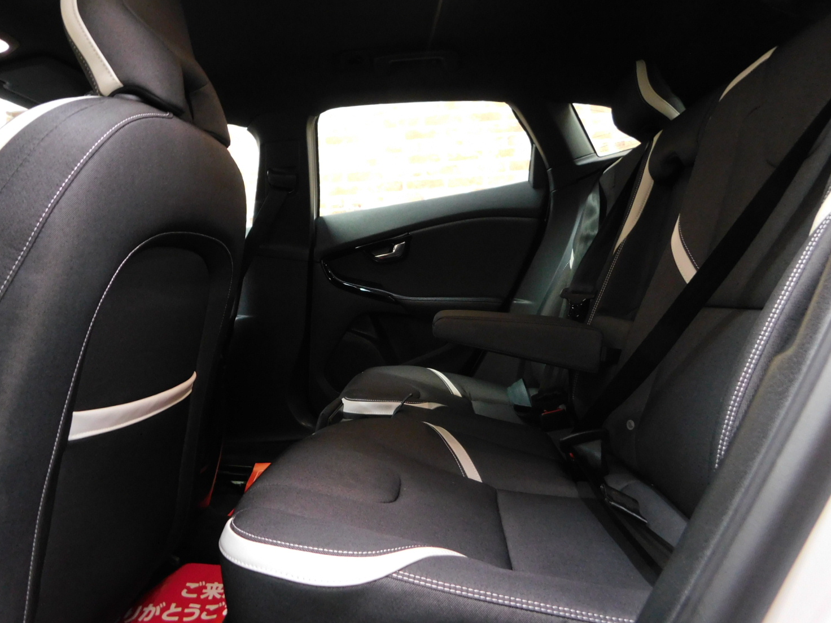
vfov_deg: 54.8
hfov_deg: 69.3
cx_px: 383
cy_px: 287
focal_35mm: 25
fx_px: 600
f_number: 3
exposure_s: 1/8
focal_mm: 4
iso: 400
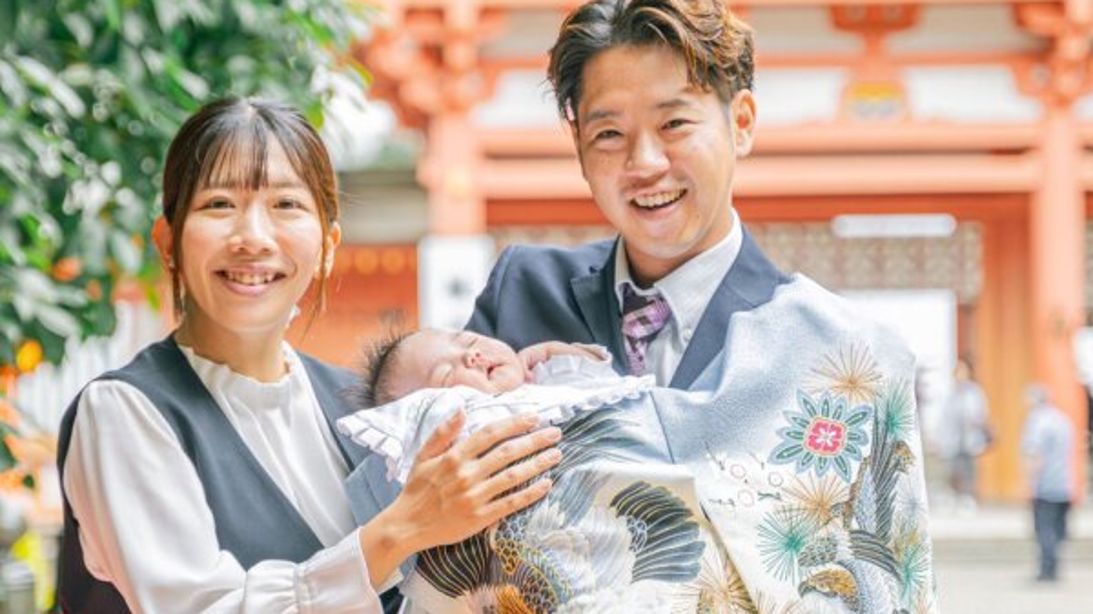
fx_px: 3679
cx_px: 374
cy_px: 299
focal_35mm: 127
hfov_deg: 16.9
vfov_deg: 9.5
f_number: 2.8
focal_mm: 66
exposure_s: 1/400
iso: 200
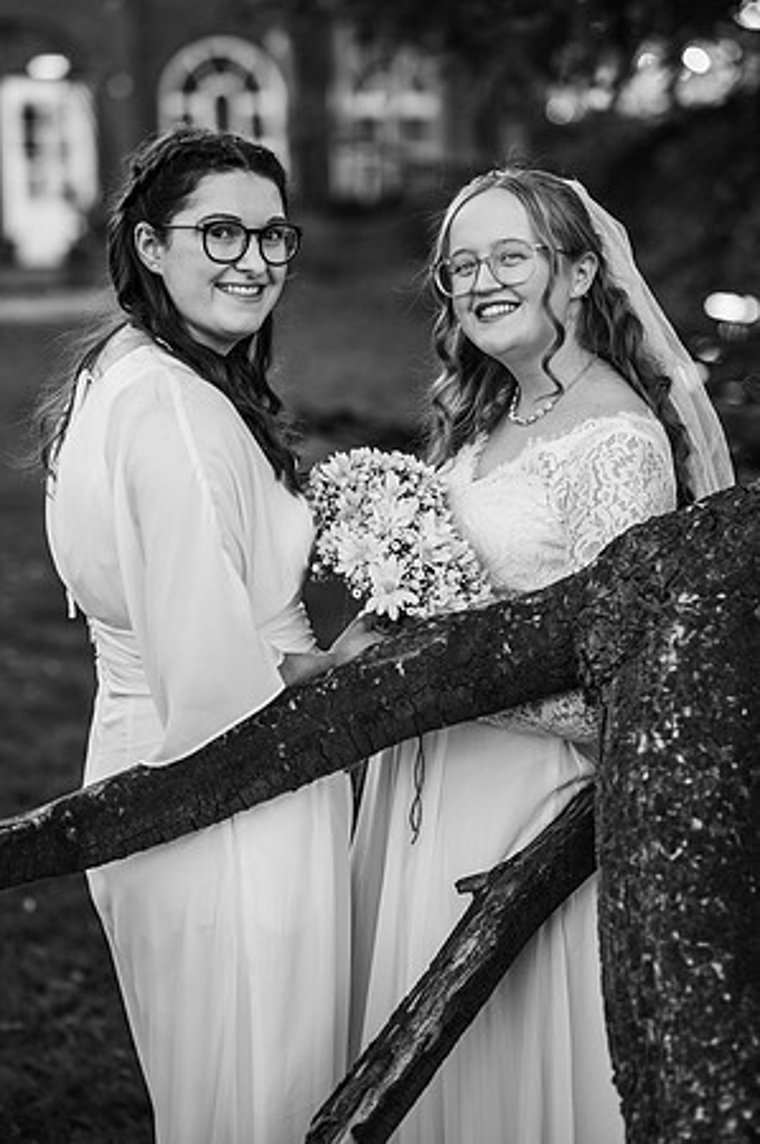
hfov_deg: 16.0
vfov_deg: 23.9
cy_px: 572
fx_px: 2698
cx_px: 380
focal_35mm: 85
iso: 100
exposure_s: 1/800
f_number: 2.5
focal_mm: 85
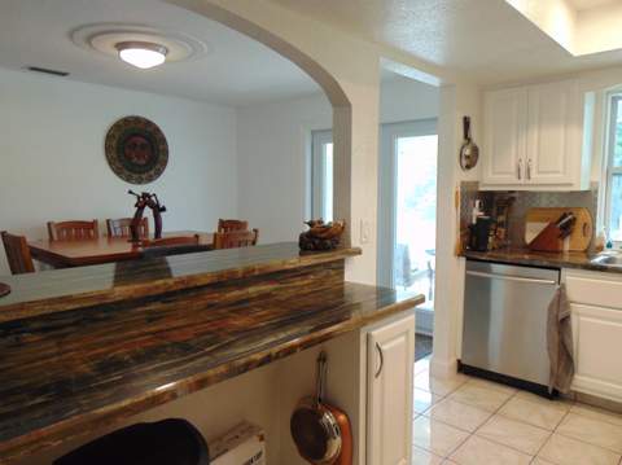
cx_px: 311
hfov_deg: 69.4
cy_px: 232
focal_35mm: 25
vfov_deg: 54.8
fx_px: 449
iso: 160
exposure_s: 1/30
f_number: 3
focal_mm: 4.5
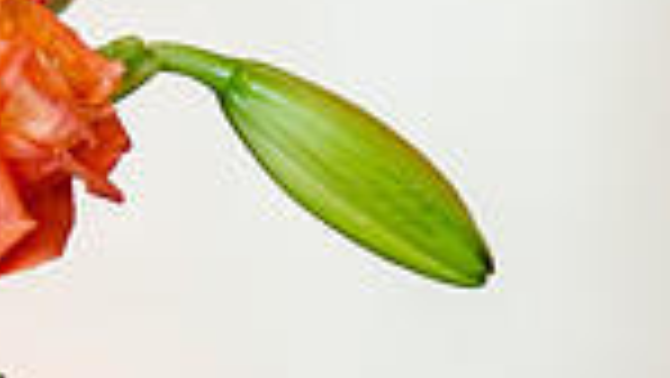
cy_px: 28
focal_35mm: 316
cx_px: -570
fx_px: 5617
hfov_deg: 6.7
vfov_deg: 3.8
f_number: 4
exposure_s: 1/80
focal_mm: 62
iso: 1600
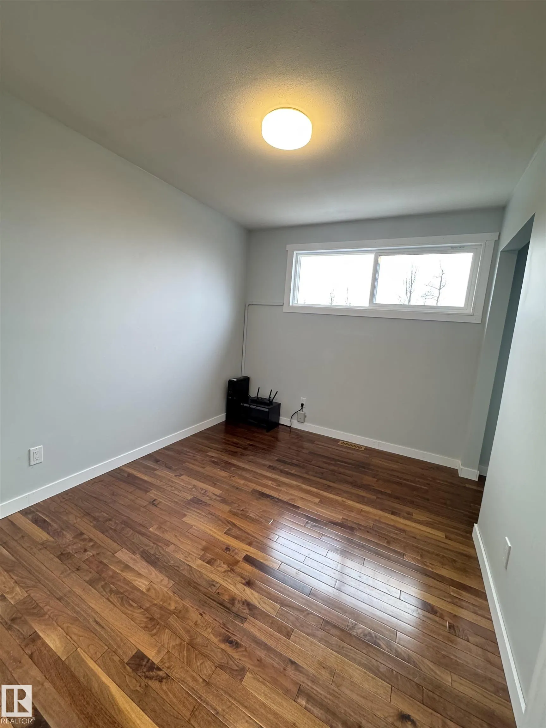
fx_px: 294
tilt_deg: -9.4
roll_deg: -3.7
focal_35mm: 14
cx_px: 273
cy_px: 364
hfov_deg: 85.7
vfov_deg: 102.1
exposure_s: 1/60
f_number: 2.2
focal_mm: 2.22
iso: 320
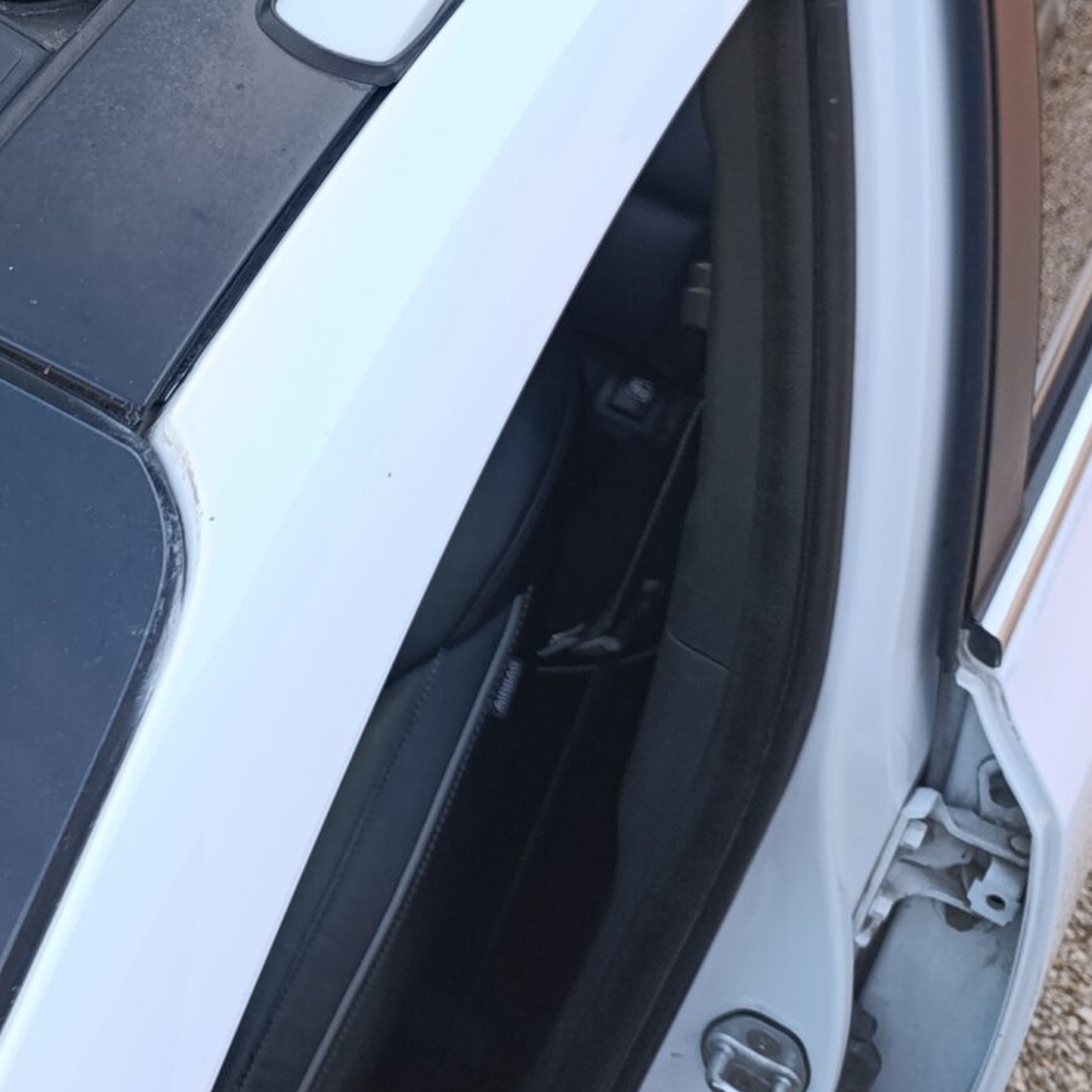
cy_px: 101
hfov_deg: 25.1
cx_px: -293
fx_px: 2141
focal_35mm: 60
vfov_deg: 27.5
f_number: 1.6
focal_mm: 6.14
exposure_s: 1/100
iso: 80
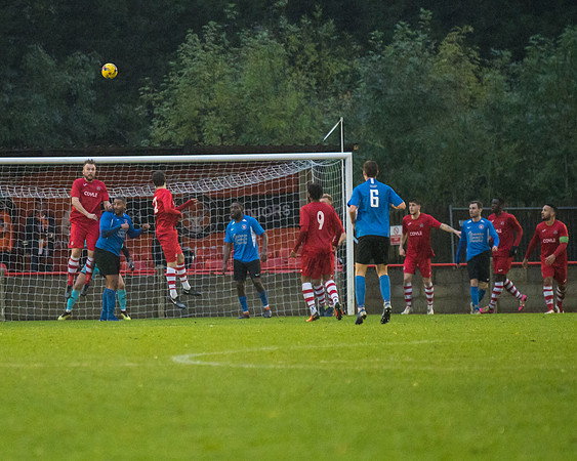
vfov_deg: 3.9
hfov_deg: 4.9
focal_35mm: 394
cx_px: 183
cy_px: 217
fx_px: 6732
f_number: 2.8
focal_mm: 200
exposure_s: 1/1000
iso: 4000
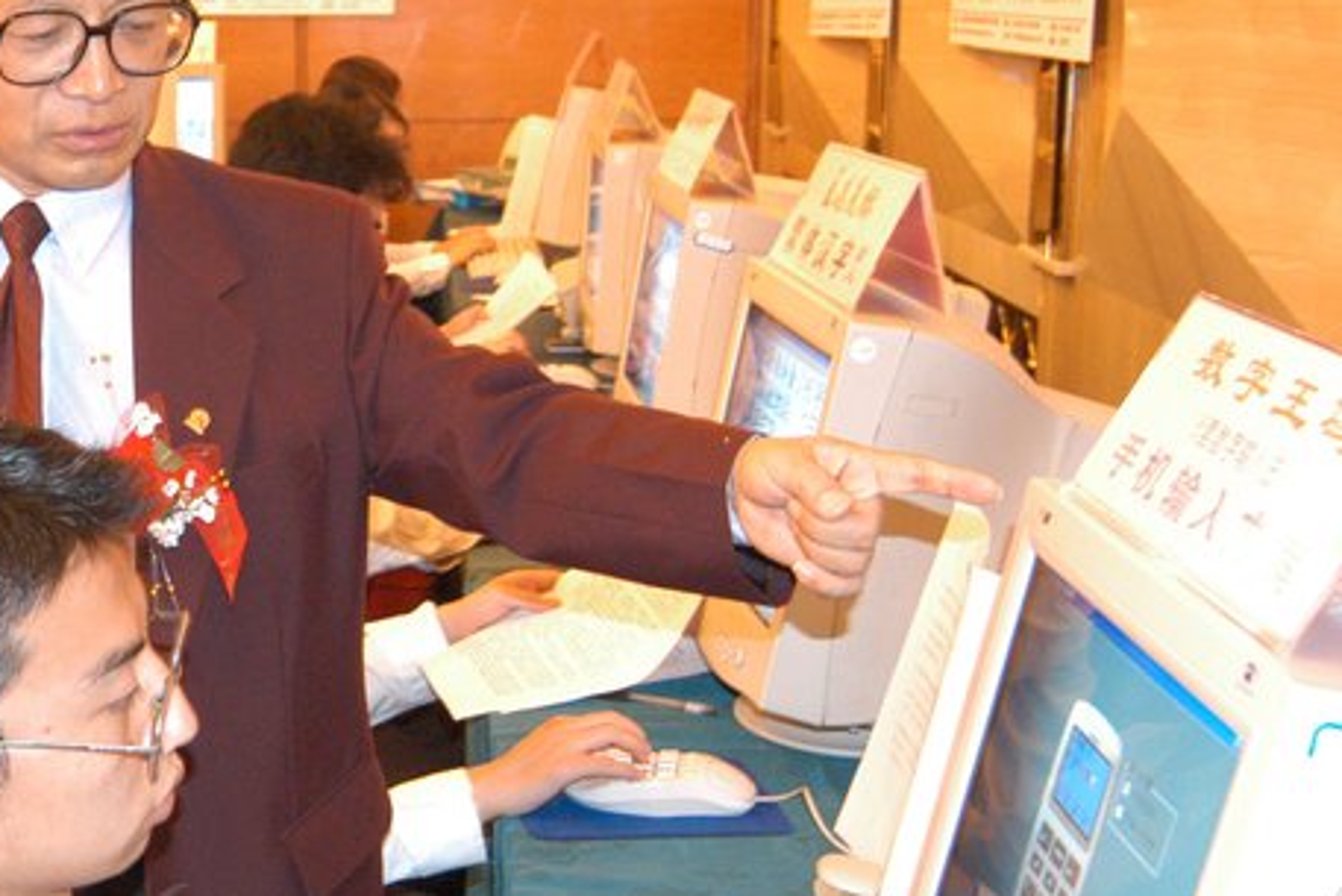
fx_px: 2200
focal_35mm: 59
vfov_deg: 23.0
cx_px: 109
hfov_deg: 32.1
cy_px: 358
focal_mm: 18
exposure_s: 1/30
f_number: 5.6
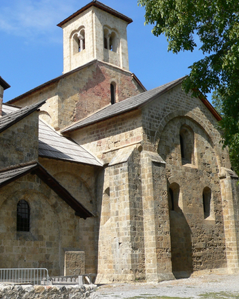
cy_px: 149
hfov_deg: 31.0
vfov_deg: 38.8
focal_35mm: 48
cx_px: 67
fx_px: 425
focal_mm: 6
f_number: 4
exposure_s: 1/500
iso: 80
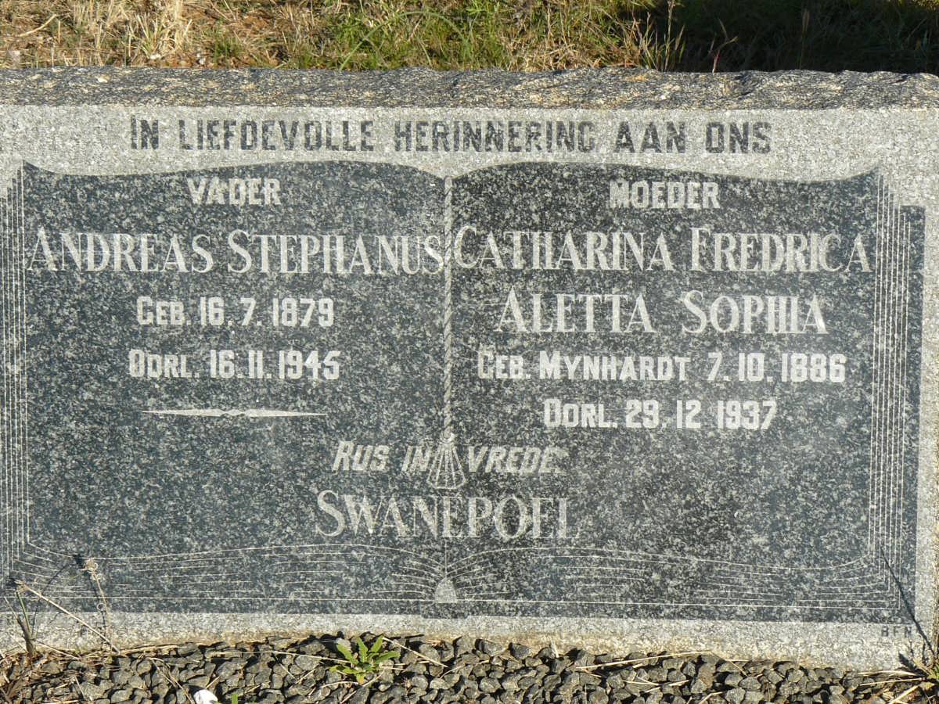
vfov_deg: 16.2
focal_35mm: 91
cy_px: 352
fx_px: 2468
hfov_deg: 21.5
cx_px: 470
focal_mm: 12.6
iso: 100
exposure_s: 1/400
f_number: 5.6
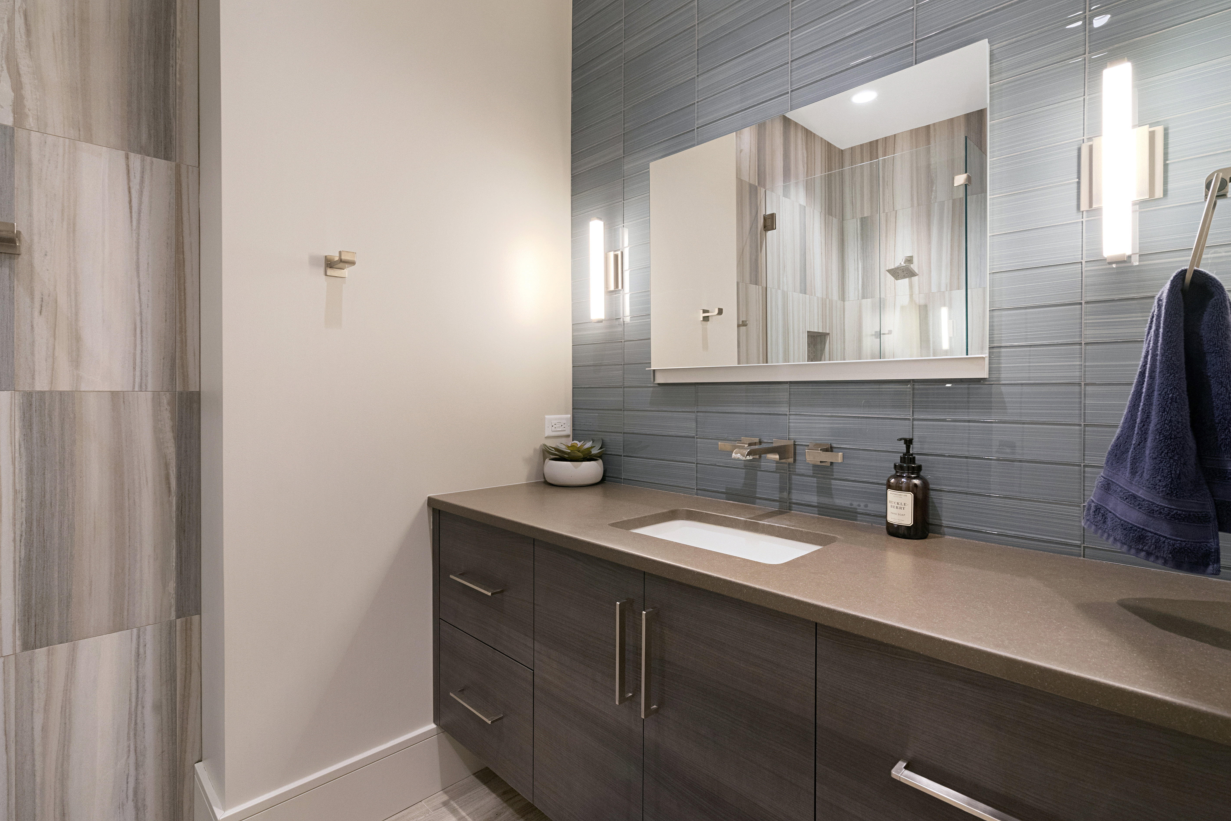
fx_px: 581
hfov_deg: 93.3
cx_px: 611
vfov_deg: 70.4
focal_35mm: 17
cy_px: 396
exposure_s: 1/10
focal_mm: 16
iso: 1250
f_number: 9
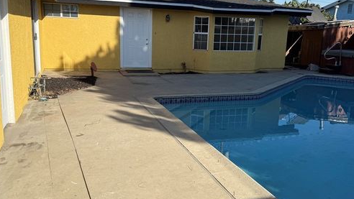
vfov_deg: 34.7
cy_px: 101
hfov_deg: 58.0
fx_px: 319
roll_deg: -2.2
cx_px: 186
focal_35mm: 34
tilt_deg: -10.6
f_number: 1.78
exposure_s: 1/5319
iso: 80
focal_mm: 6.76
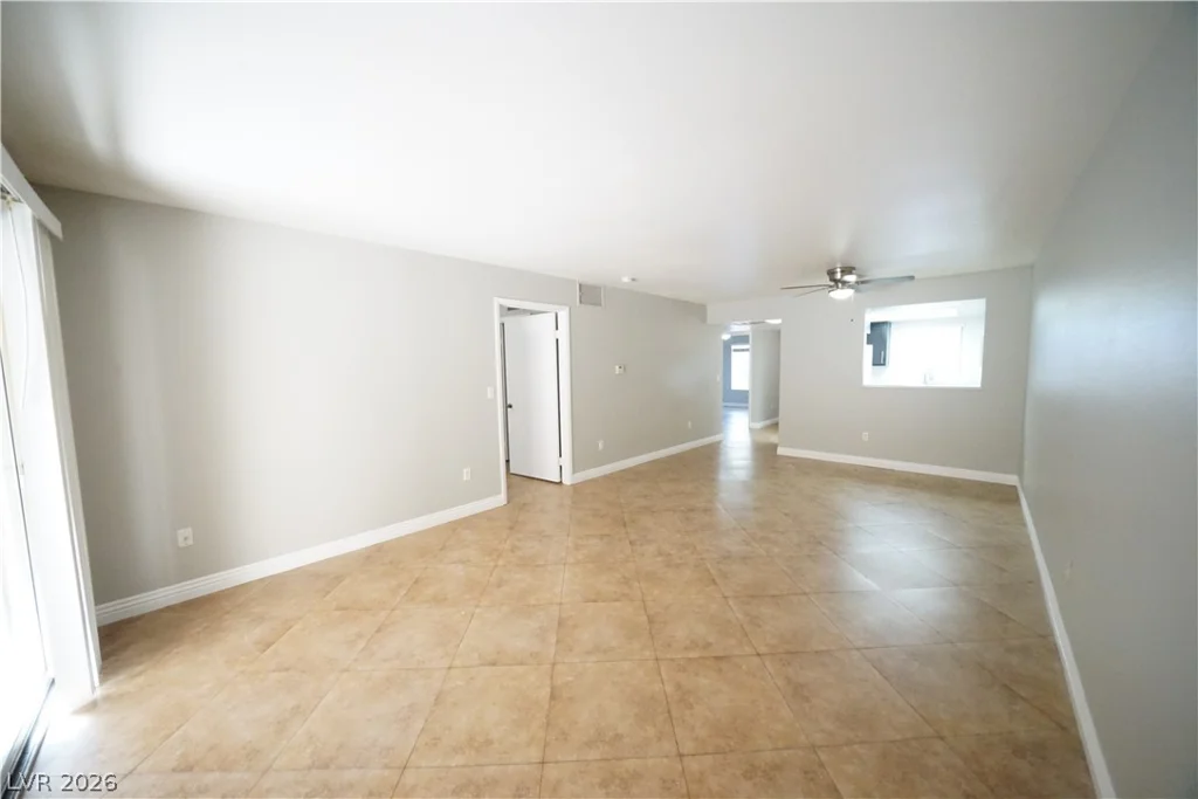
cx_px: 599
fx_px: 399
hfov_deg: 112.6
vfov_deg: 90.0
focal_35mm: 12
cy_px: 400
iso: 12800
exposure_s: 1/80
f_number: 9
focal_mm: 12
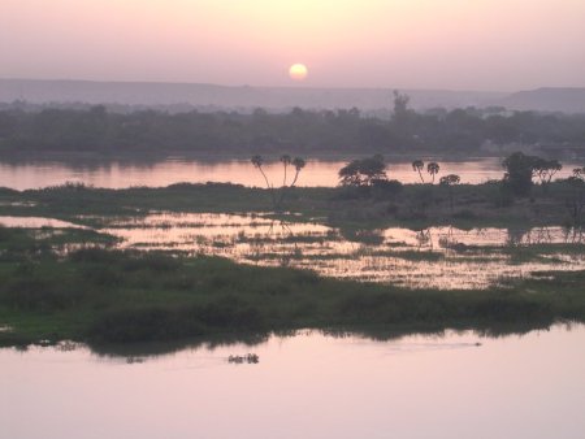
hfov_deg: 17.1
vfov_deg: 12.9
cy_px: 220
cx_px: 292
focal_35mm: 115
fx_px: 1945
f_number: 4.9
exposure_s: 1/34.7
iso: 100
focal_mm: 17.4
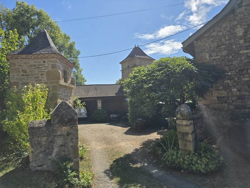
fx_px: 166
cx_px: 125
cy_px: 94
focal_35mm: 23
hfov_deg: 73.9
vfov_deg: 58.9
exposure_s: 1/1013
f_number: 1.7
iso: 12
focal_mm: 6.3
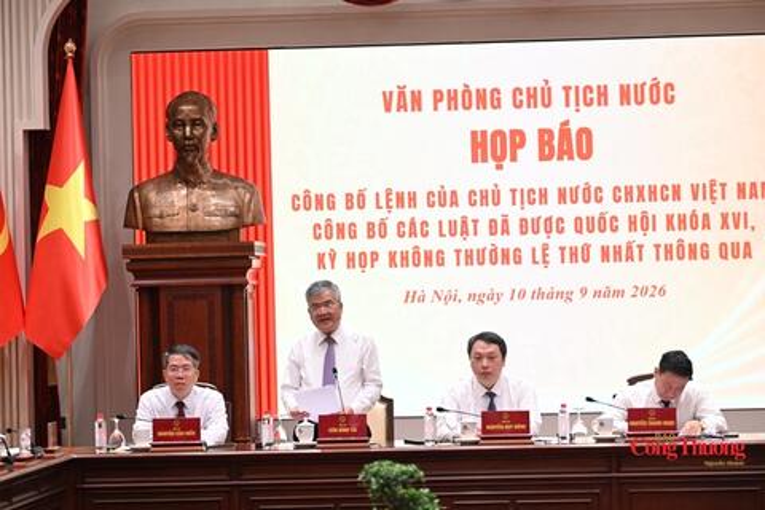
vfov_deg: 11.9
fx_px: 2444
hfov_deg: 17.8
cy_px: 255
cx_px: 382
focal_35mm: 115
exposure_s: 1/200
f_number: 3.5
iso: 1600
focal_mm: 115
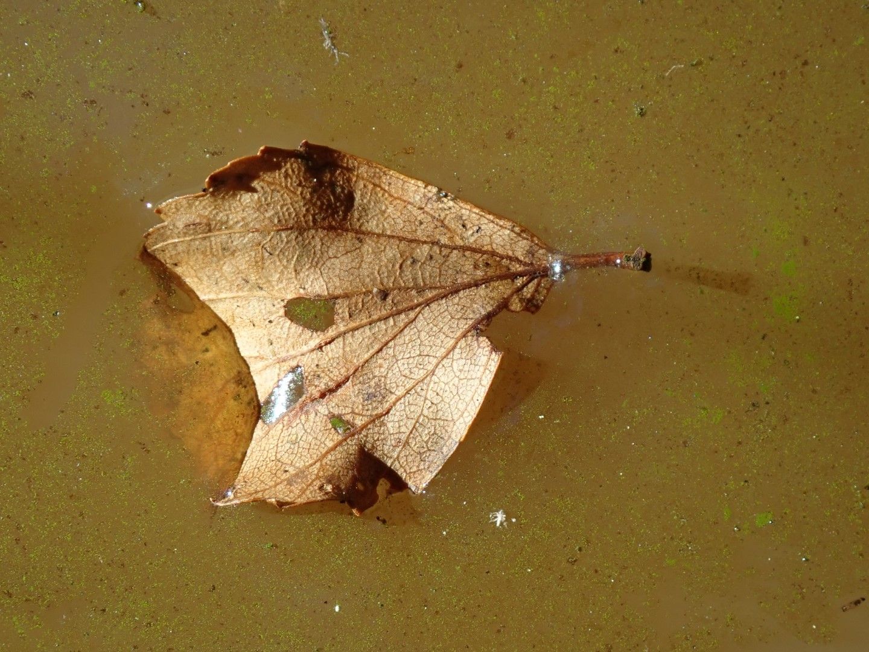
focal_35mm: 100
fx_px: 2510
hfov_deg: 19.6
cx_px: 434
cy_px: 326
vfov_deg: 14.8
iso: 250
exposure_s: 1/400
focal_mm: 18
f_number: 4.9
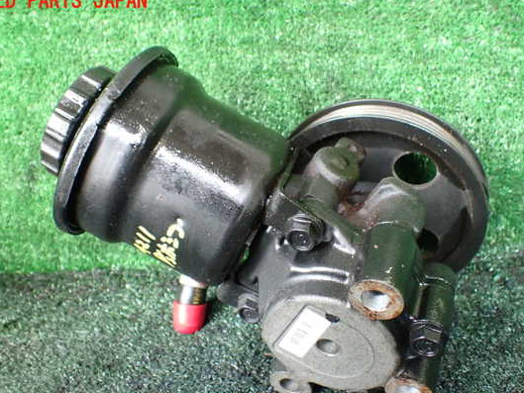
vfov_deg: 41.8
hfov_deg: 53.9
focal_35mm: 34
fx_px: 515
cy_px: 212
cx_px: 264
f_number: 2.3
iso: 800
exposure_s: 1/80
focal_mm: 5.4
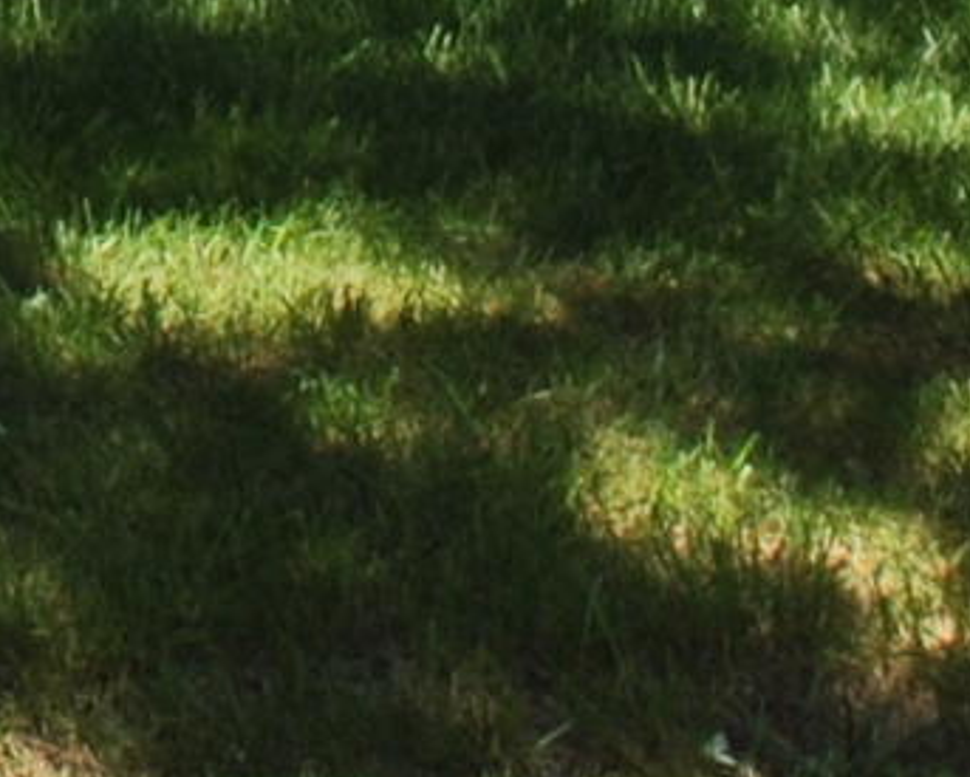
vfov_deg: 4.3
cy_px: -1938
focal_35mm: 345
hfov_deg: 5.4
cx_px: -1377
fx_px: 9913
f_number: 7.1
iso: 100
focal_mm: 28
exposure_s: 1/200
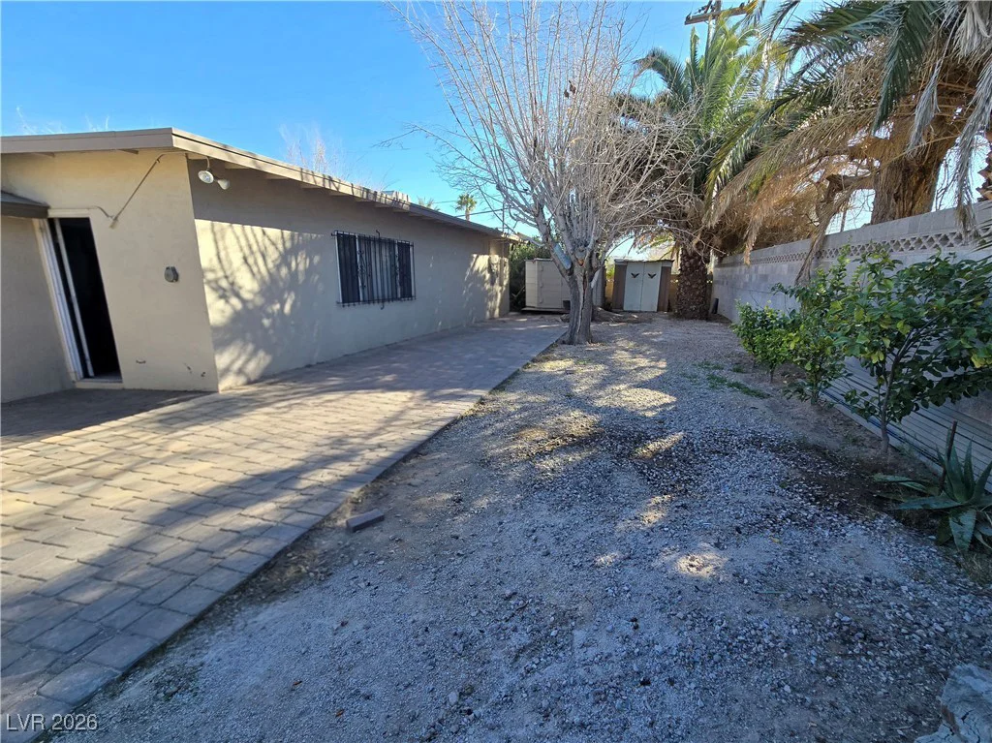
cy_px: 372
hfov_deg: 106.2
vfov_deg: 89.9
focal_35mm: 13
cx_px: 496
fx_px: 372
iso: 50
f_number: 2.2
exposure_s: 1/667
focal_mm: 2.2
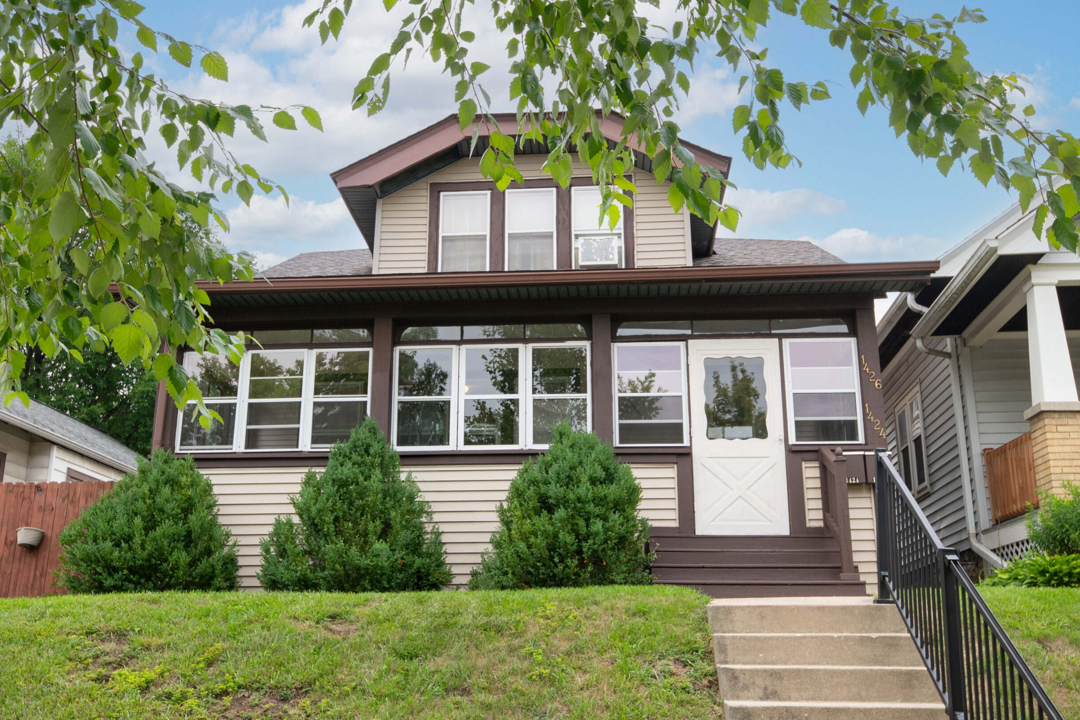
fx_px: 1140
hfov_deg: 50.7
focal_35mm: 38
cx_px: 519
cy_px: 355
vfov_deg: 35.1
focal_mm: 24
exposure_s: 1/160
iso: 400
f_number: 8
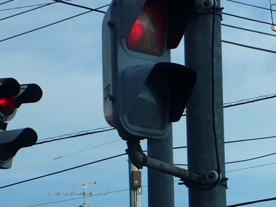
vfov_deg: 4.8
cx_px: 363
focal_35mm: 312
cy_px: 263
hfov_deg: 6.3
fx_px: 2489
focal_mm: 18
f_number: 6.3
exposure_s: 1/250
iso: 100
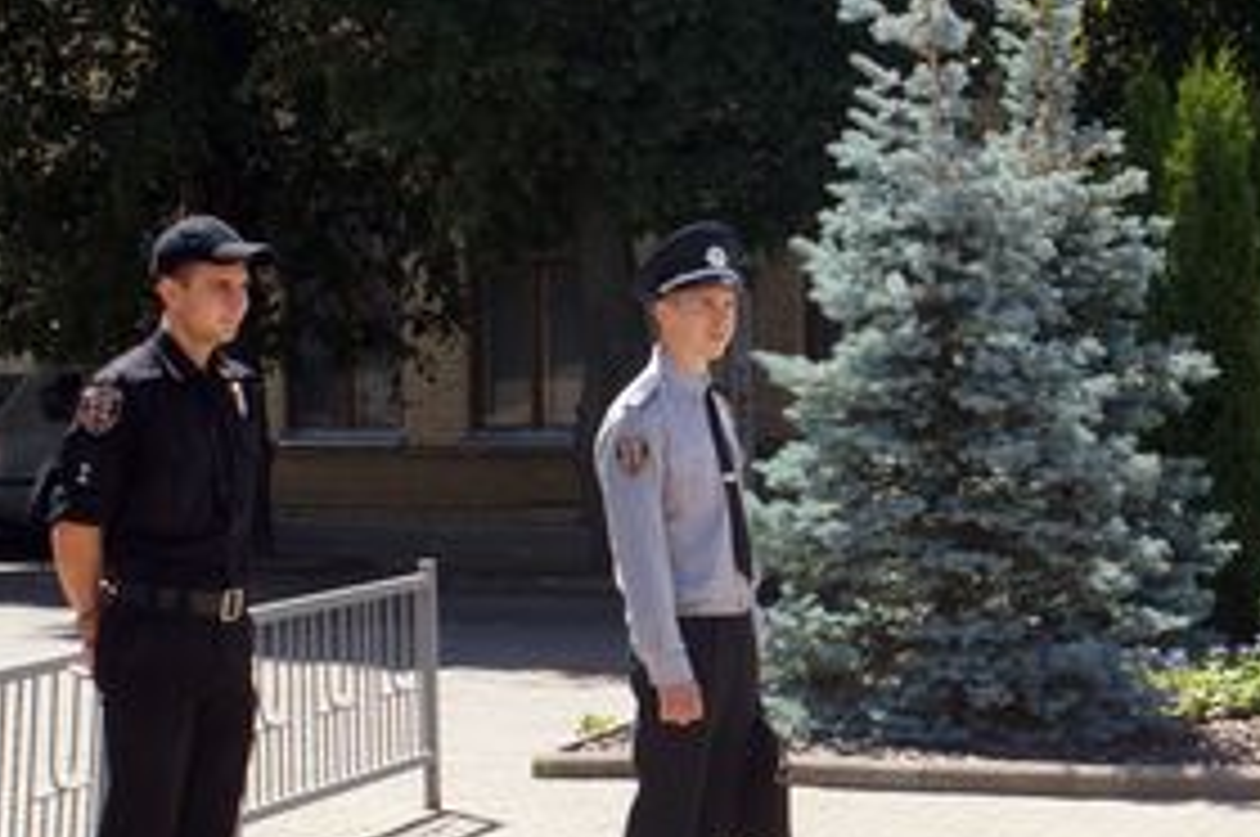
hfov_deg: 15.6
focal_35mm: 131
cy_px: 394
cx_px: 810
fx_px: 4588
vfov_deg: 10.4
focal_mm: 35
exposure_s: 1/125
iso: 100
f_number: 8
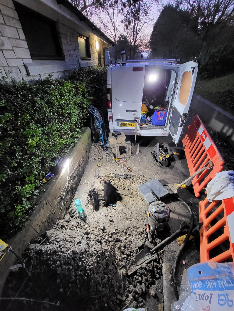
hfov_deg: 89.9
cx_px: 117
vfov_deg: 106.2
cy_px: 156
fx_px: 117
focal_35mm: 13
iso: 640
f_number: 2.2
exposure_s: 1/24
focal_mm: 1.74
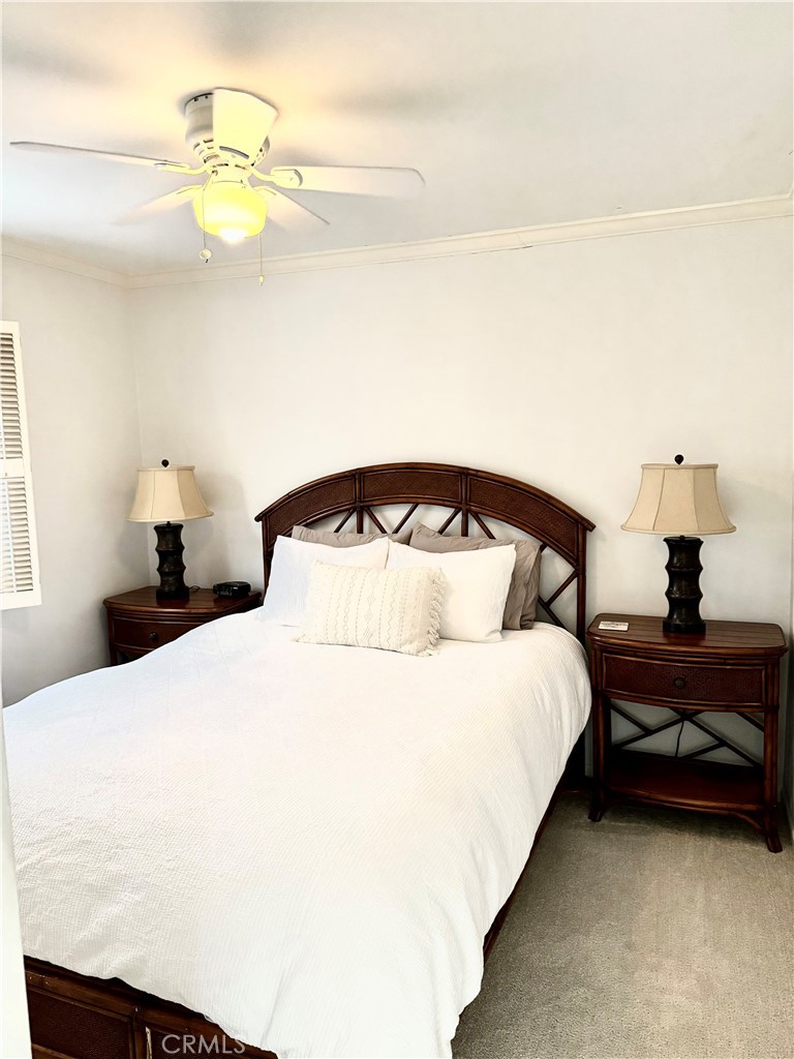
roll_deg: +1.6
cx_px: 397
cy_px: 530
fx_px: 734
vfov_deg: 71.6
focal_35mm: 24
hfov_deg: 56.8
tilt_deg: -7.2
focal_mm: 6.76
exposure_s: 1/60
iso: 400
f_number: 1.78
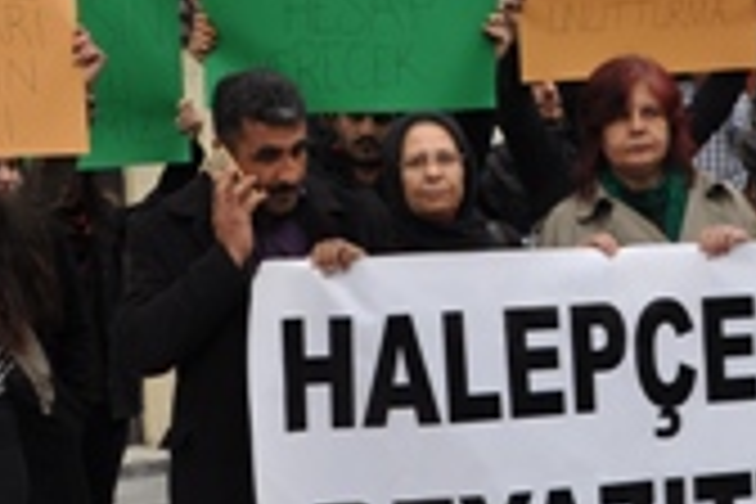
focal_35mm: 104
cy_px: 292
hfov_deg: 19.3
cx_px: 666
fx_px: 2184
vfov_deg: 13.2
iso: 200
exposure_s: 1/125
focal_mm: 26
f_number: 5.6
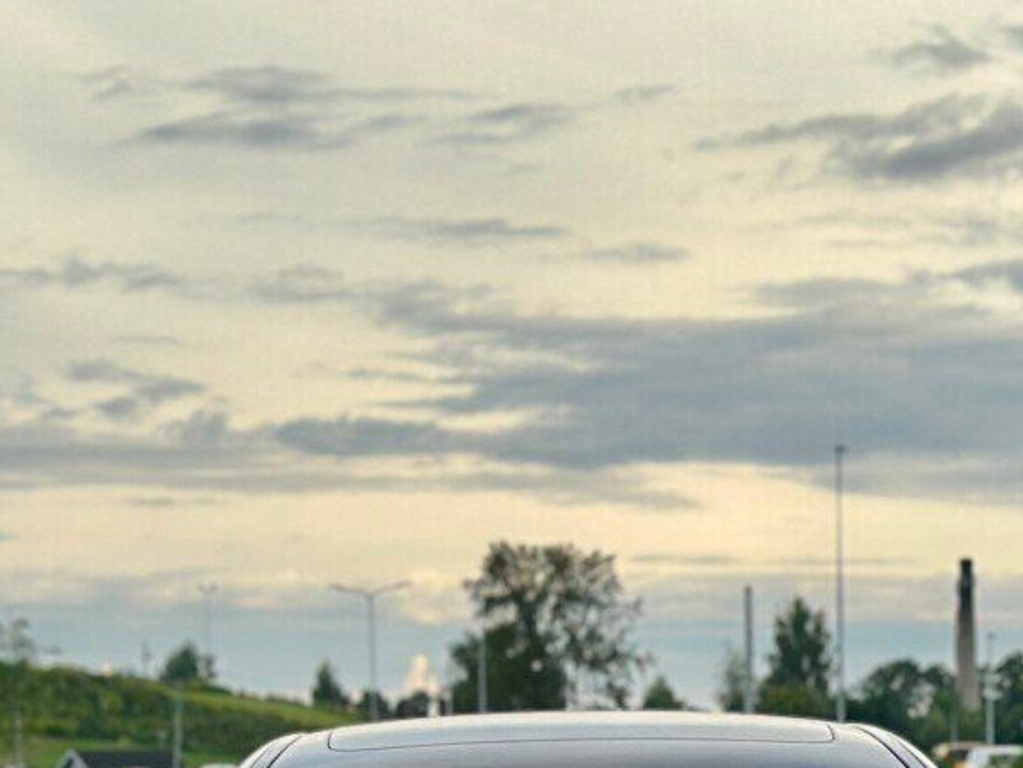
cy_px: 1232
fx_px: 4819
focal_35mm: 163
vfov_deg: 8.8
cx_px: 422
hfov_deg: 12.1
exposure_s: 1/584
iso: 80
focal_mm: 6.86
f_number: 1.78
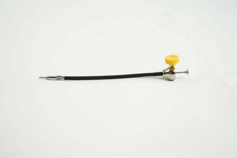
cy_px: 79
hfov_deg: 42.8
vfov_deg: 29.2
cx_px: 118
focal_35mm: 46
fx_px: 303
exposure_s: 1/30
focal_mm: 46
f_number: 18
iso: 1250
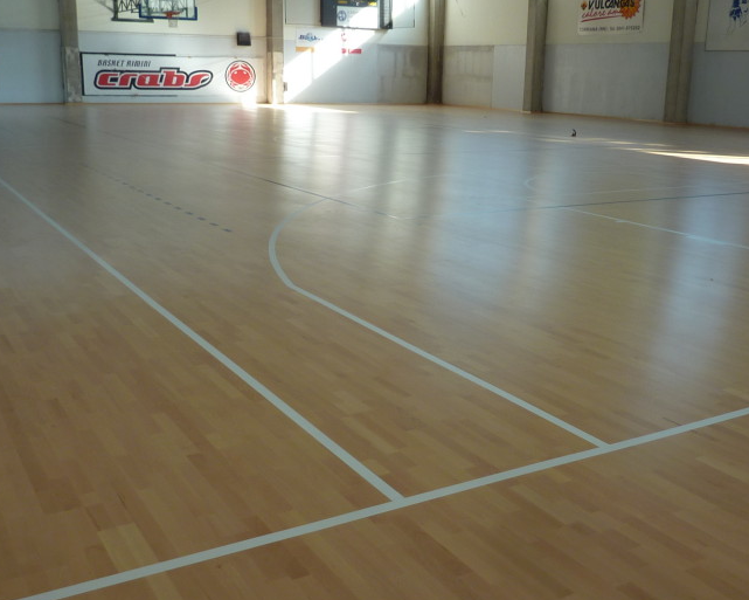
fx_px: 865
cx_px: 396
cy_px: 297
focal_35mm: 39
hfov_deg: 46.8
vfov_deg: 38.2
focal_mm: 4.1
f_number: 3.3
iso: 80
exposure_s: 1/50
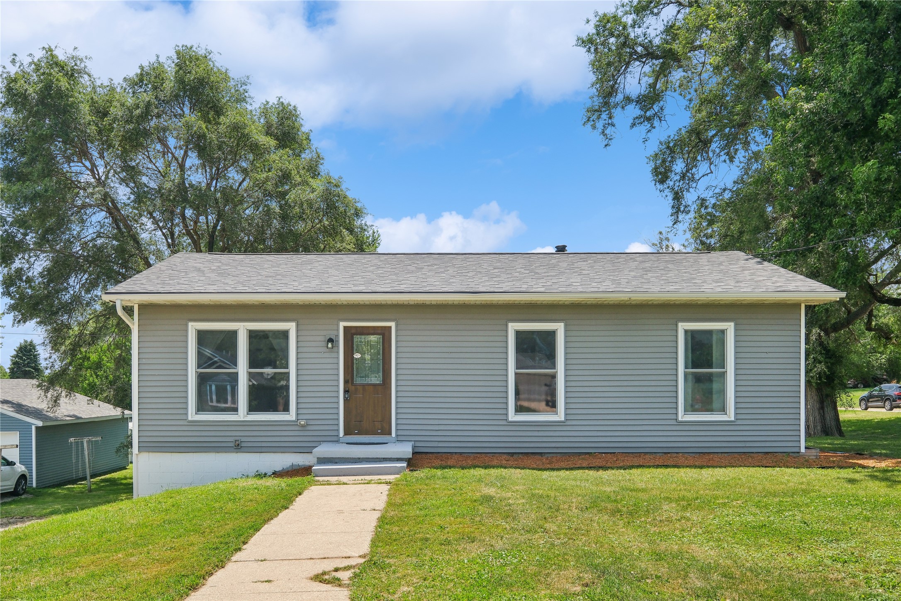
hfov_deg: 60.3
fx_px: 776
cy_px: 300
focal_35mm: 31
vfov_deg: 42.3
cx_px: 450
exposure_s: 1/500
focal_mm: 20.9
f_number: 9
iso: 400
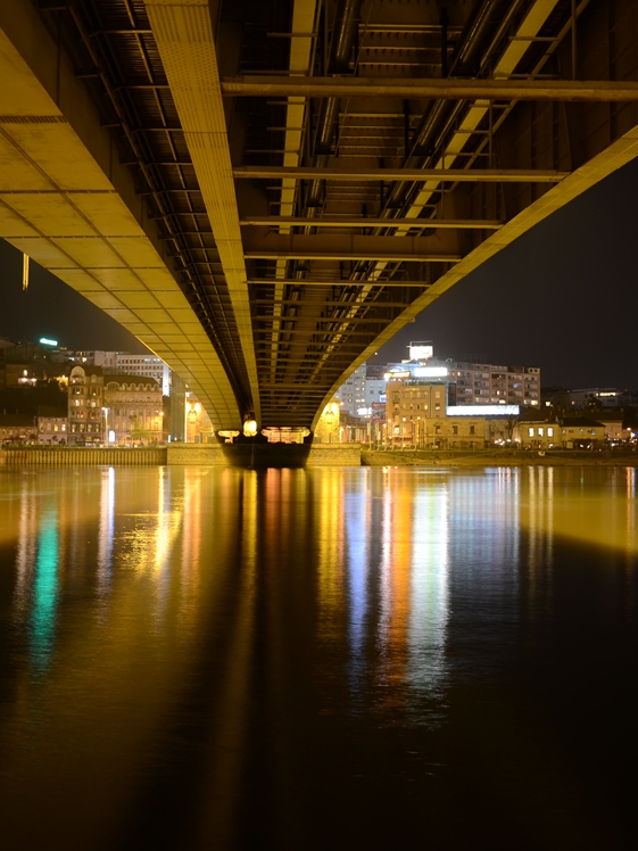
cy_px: 419
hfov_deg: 35.8
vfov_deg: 46.8
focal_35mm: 40
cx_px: 252
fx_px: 983
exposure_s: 3
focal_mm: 18
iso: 100
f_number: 3.5
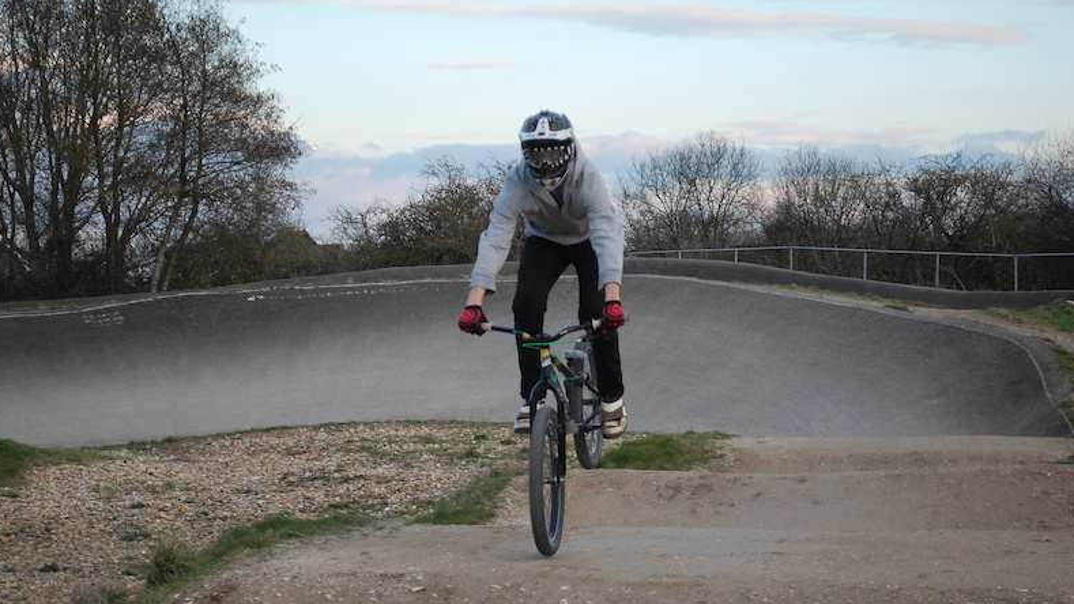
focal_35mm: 88
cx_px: 536
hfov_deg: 24.3
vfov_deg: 13.8
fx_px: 2493
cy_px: 337
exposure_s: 1/400
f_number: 5.6
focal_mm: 55
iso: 800
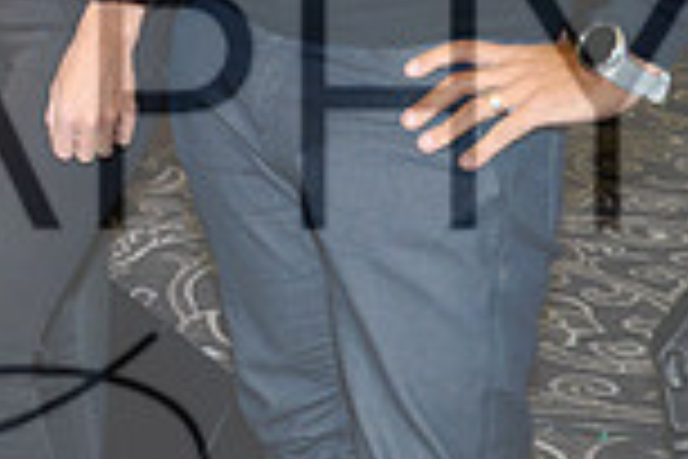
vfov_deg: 11.8
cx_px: -512
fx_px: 2159
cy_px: -152
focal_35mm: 113
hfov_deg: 15.7
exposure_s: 1/100
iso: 2500
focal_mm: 28.5
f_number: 4.5
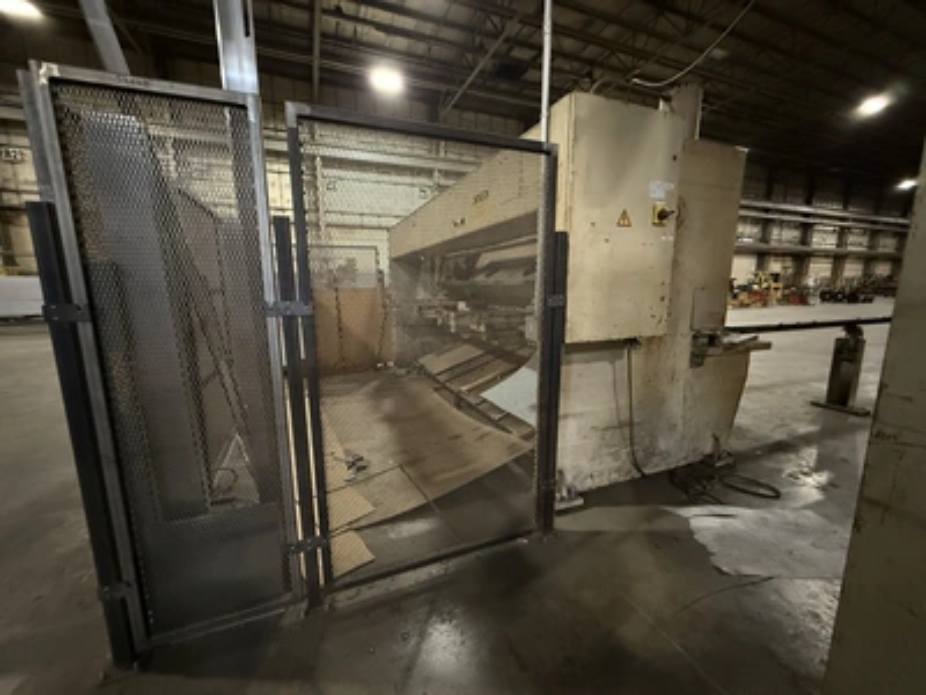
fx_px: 375
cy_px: 348
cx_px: 463
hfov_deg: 102.1
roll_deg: +0.7
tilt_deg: -9.6
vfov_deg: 85.7
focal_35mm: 14
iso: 1600
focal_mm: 2.22
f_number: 2.2
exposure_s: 1/30
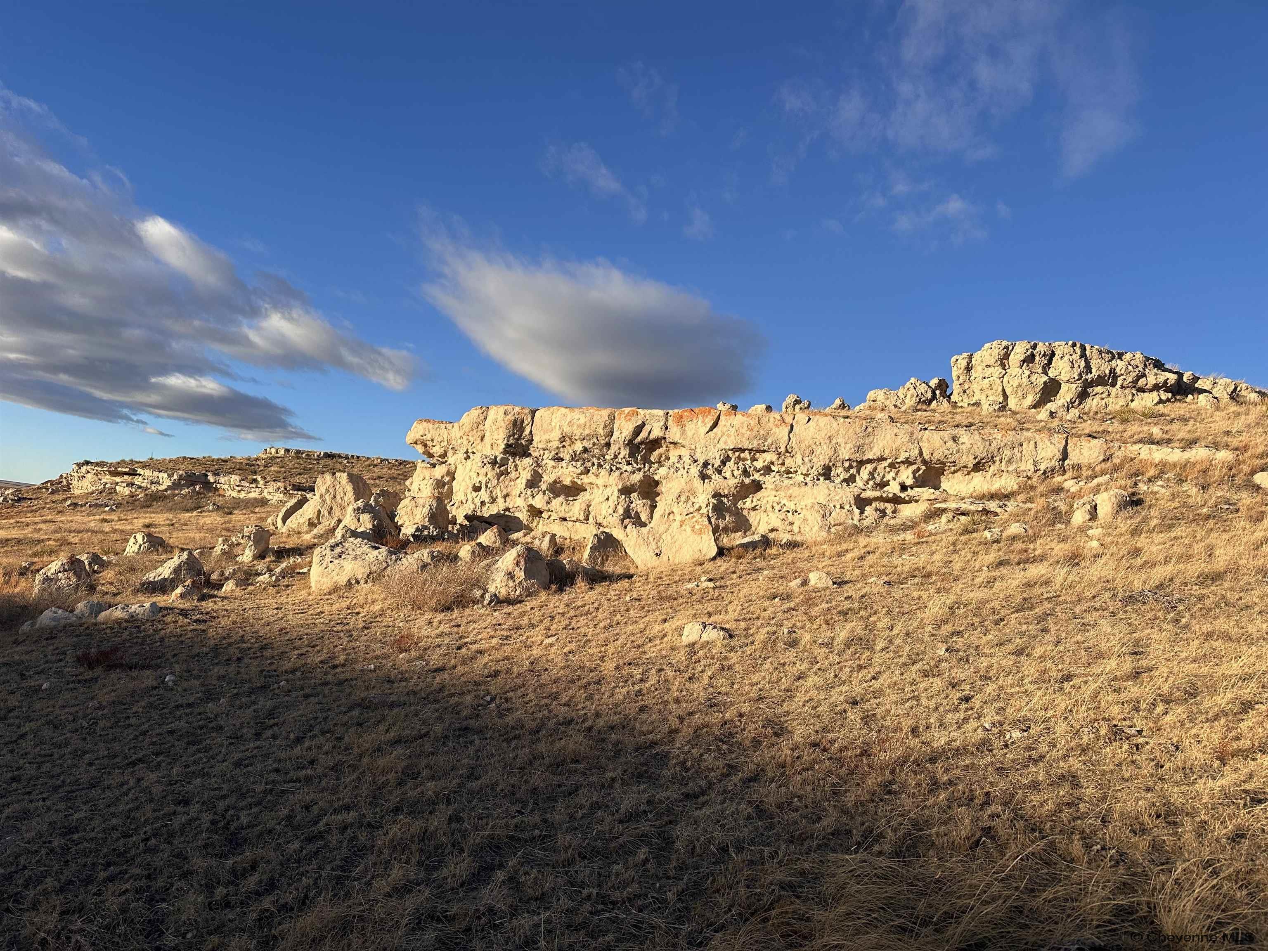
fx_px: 879
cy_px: 476
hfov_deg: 71.6
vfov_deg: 56.8
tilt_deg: +4.1
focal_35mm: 24
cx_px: 634
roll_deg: -6.8
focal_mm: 6.86
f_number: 1.78
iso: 80
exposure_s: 1/2967
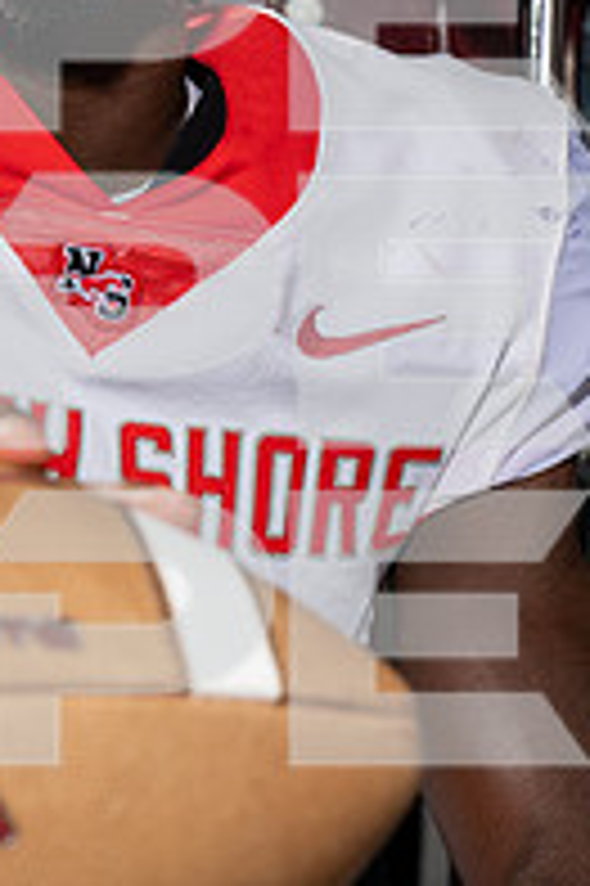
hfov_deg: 8.5
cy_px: 315
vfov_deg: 12.8
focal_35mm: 160
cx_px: -68
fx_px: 3940
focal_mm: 70
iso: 320
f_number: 8
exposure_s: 1/250
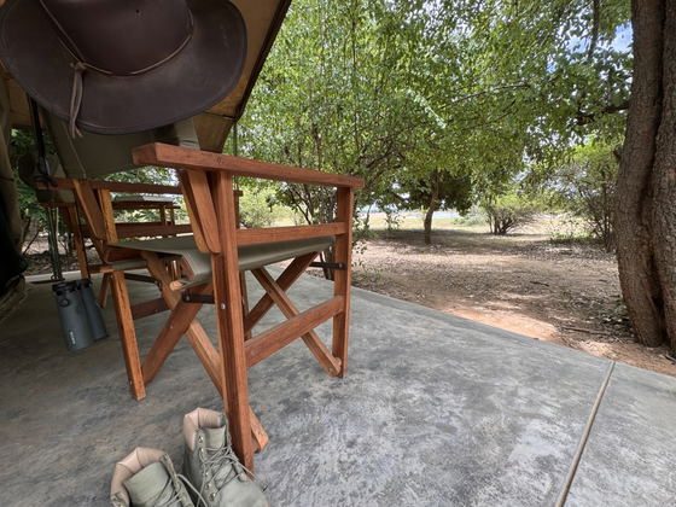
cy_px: 254
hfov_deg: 102.1
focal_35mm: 14
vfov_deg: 85.7
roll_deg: +1.4
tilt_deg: -7.8
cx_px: 338
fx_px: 273
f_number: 2.2
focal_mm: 2.22
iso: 40
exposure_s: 1/248
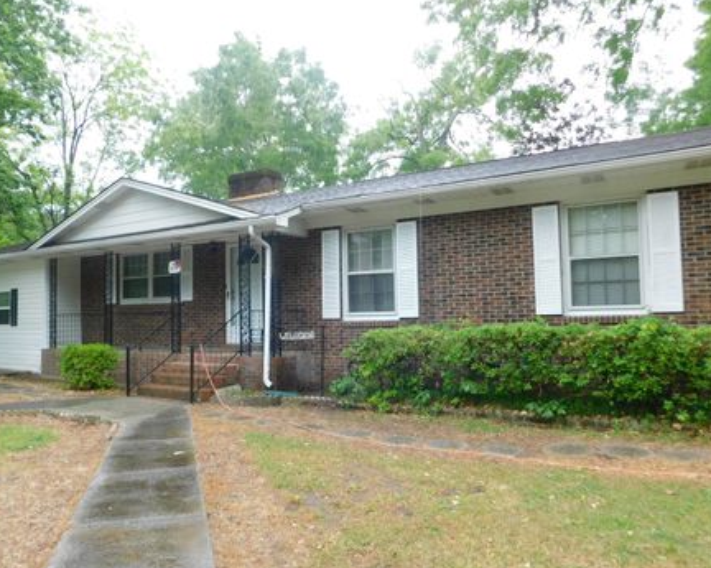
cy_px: 297
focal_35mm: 26
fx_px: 547
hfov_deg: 65.9
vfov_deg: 54.9
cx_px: 314
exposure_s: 1/100
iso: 125
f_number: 3
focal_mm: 4
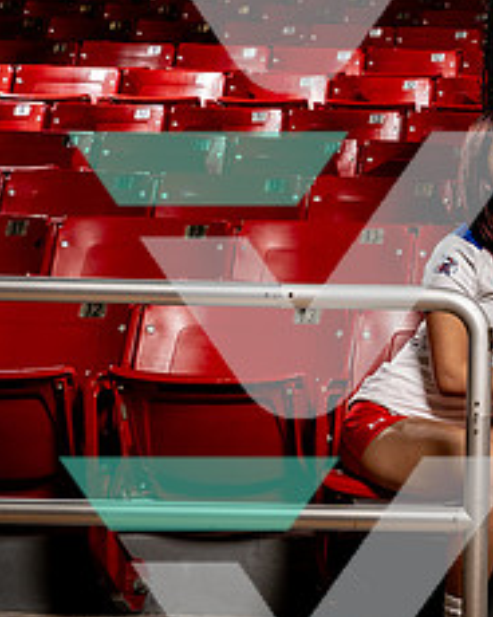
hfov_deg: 16.7
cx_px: 750
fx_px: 1514
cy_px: 275
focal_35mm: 83
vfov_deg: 23.0
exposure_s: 1/250
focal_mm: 35
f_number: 8
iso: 640
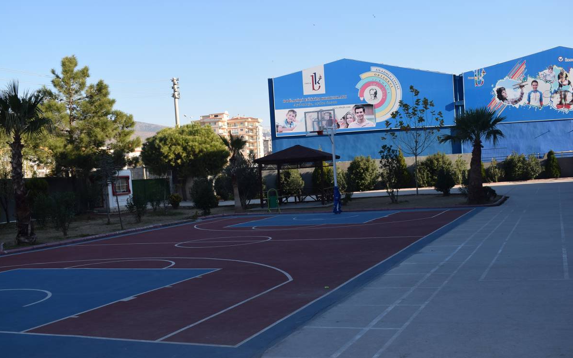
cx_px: 286
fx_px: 601
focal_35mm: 39
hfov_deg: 50.9
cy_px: 184
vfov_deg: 33.2
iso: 100
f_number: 6.3
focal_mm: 25
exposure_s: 1/160
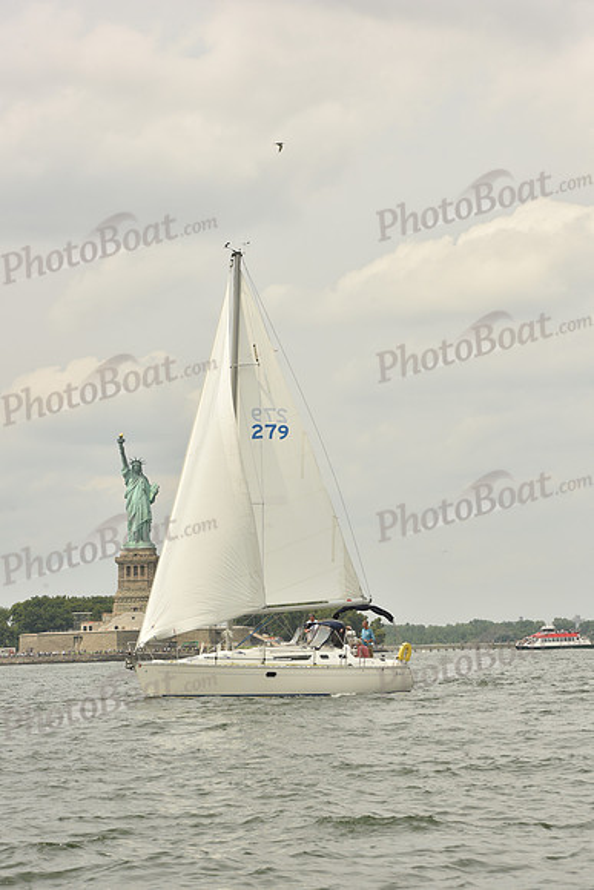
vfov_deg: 21.5
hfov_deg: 14.4
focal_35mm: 95
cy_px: 445
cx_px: 297
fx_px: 2350
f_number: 11
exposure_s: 1/640
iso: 250
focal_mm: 95
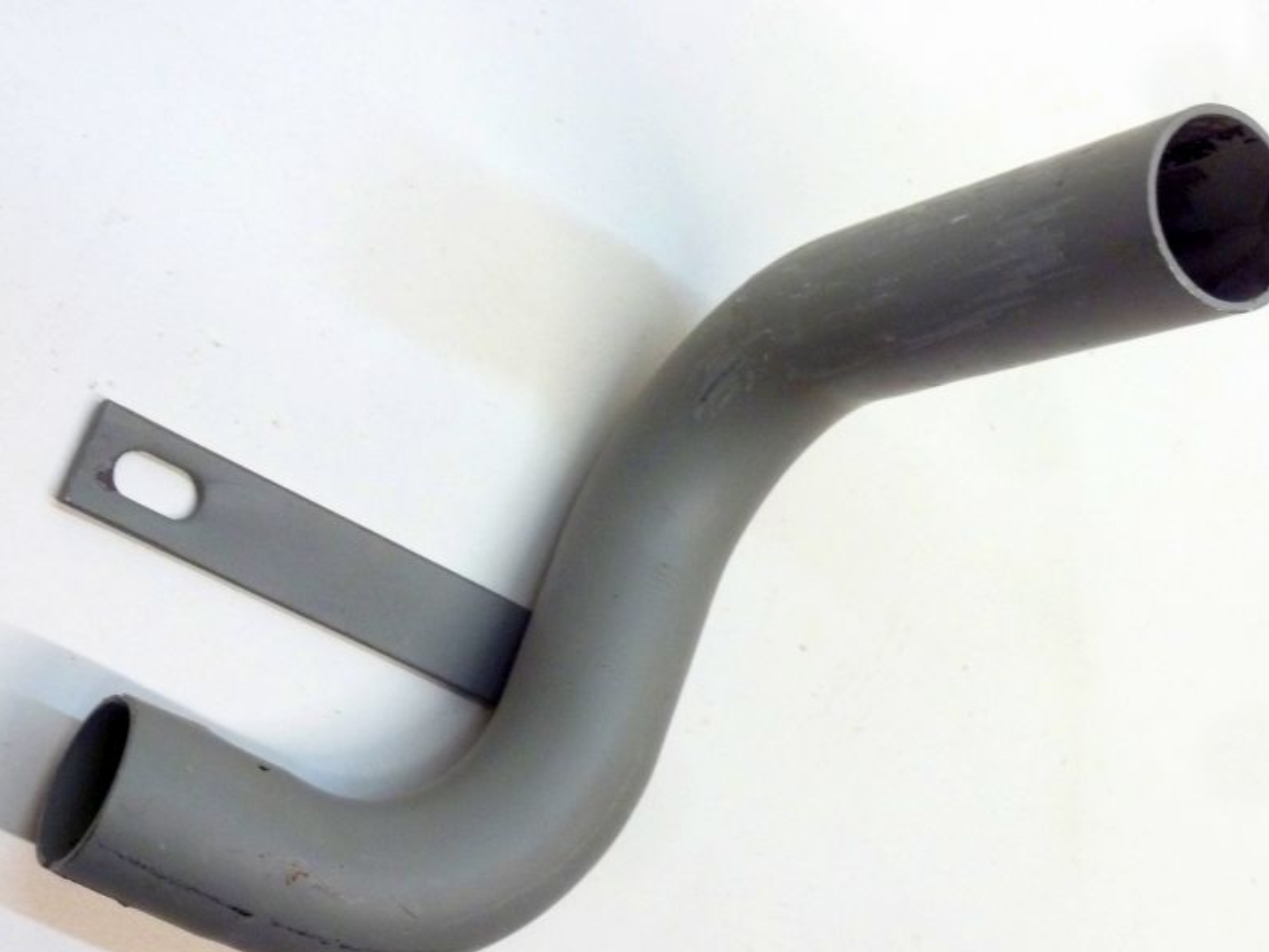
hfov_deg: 29.8
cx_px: 631
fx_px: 2383
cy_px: 550
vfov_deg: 22.6
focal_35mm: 65
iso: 400
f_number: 3.9
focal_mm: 9.1
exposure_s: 1/25
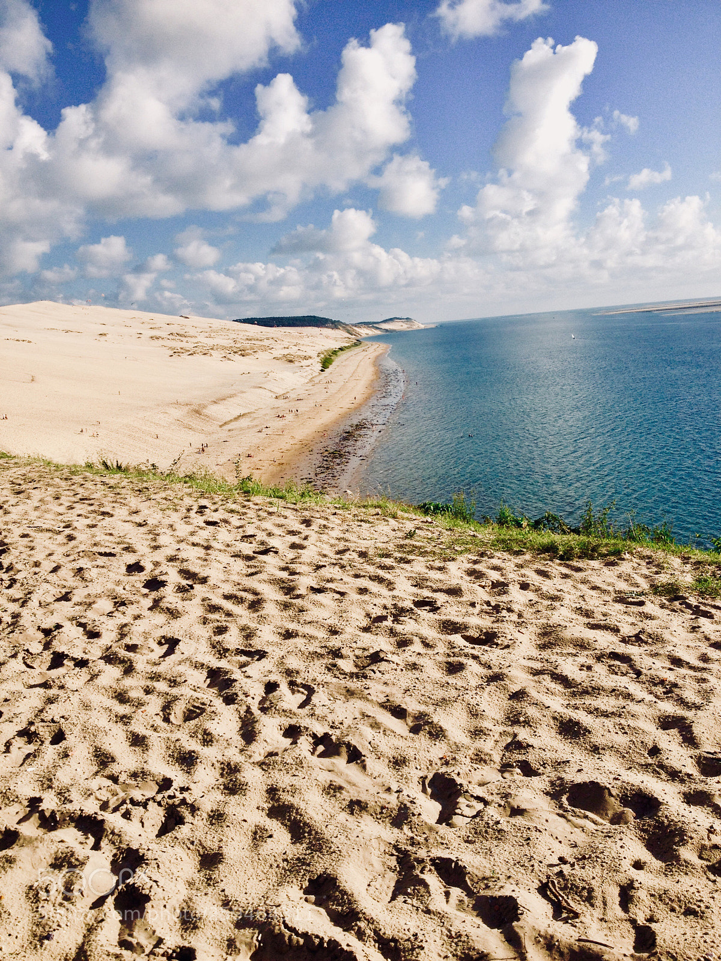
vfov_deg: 52.6
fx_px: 972
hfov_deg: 40.7
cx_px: 360
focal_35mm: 35
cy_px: 480
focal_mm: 4.28
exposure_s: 1/2404
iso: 50
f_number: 2.4
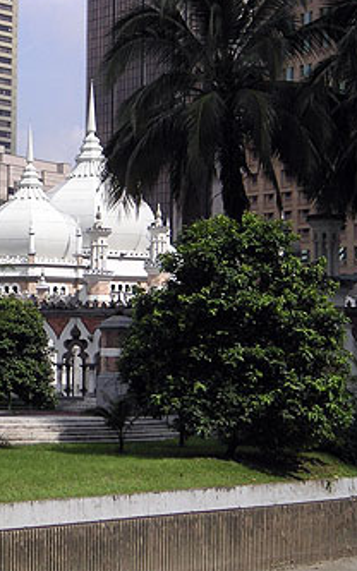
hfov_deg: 13.1
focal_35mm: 99
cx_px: 65
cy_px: 283
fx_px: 1542
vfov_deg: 21.0
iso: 50
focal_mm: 10.7
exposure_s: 1/180
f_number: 6.7
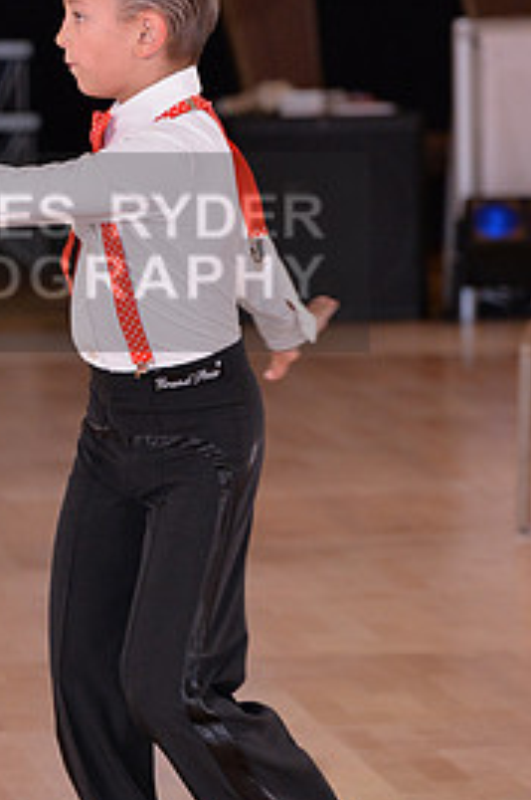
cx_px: -40
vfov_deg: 5.0
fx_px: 9116
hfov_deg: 3.3
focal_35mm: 411
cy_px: 254
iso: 2000
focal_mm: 190
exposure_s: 1/250
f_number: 5.6
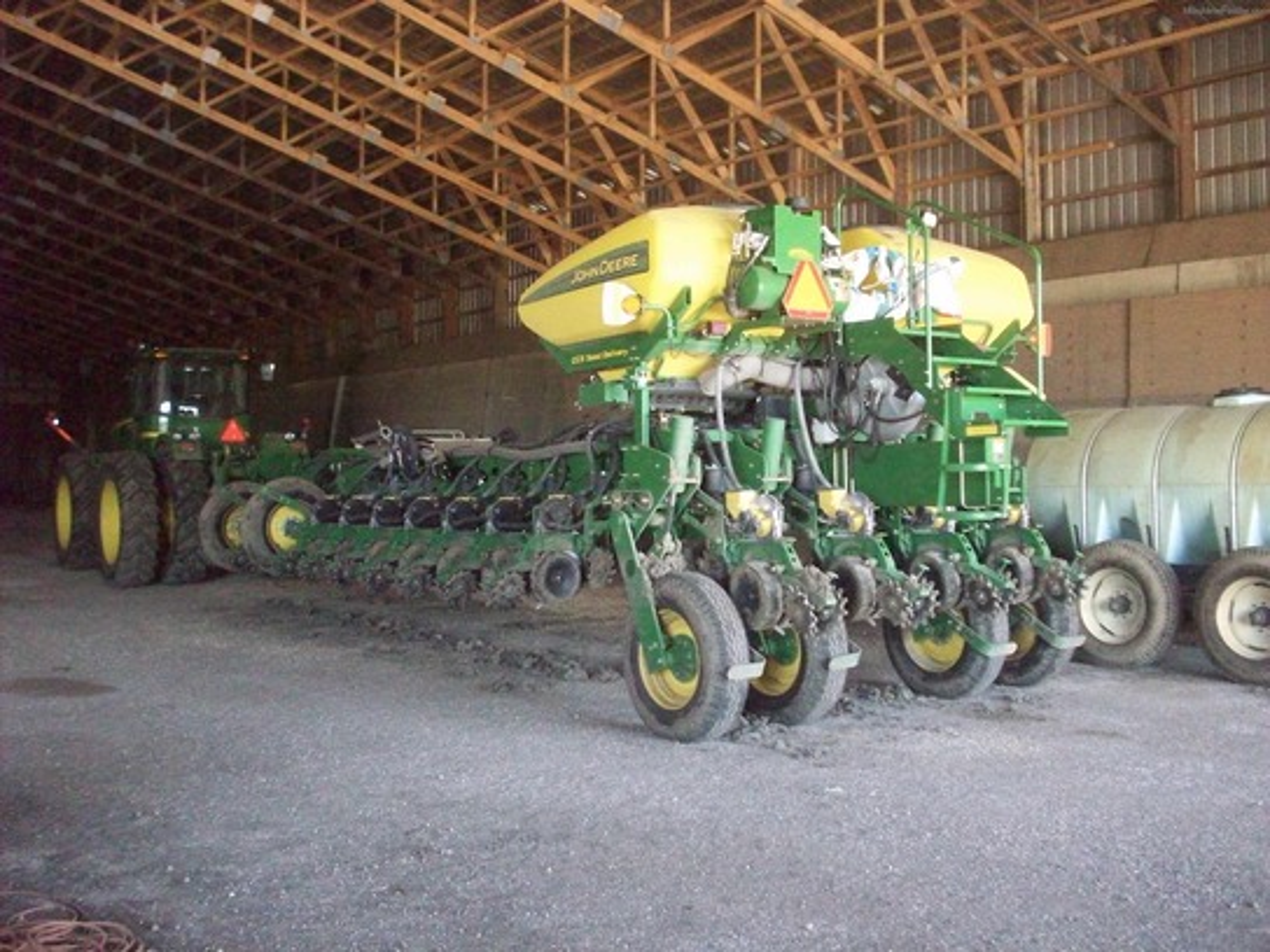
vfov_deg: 38.7
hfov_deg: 50.1
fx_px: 1357
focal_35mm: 37
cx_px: 635
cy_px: 476
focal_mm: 6.2
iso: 800
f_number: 2.8
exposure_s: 1/128
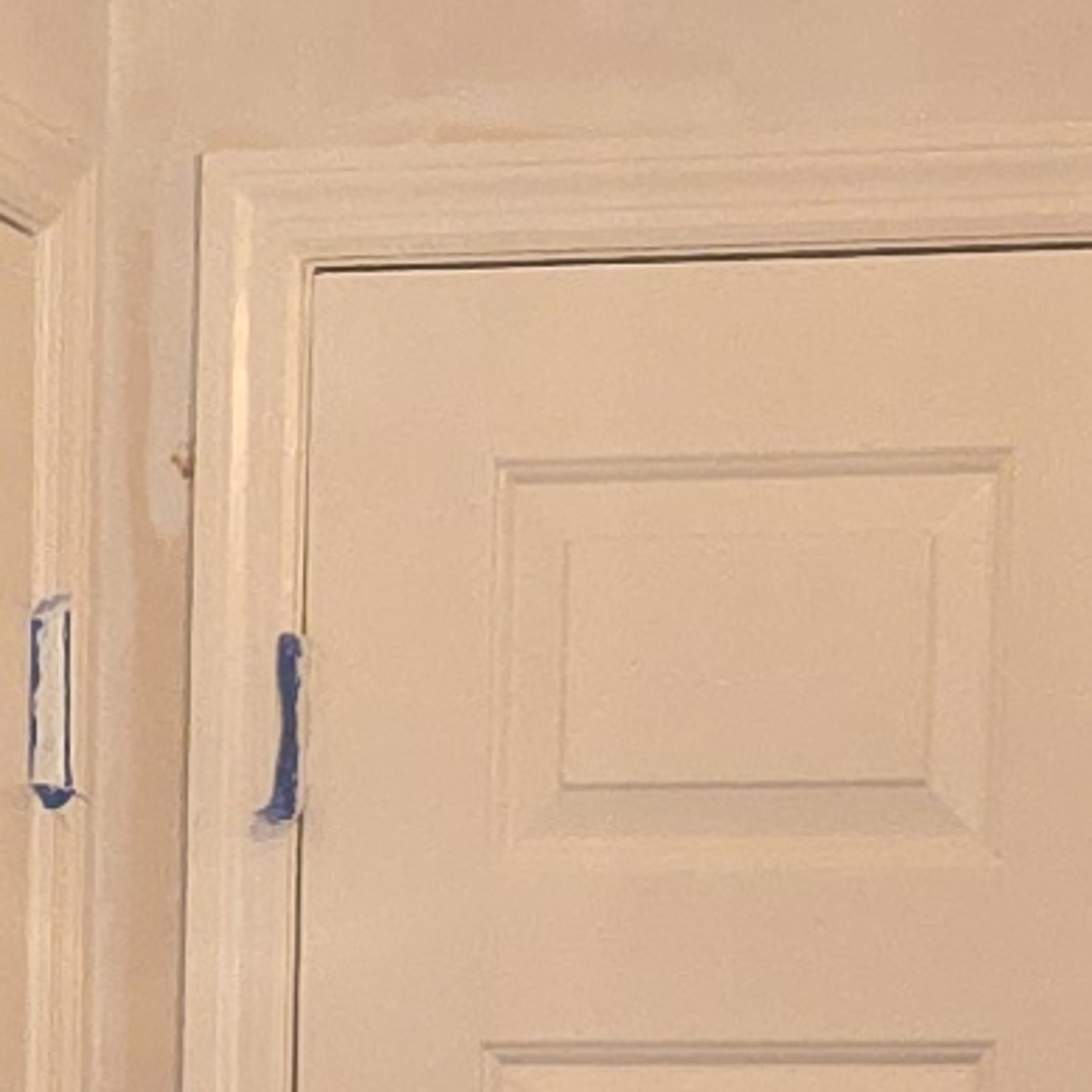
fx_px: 7459
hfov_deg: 8.3
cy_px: 2366
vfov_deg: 7.9
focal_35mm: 209
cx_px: 45
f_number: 1.8
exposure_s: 1/40
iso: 125
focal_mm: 5.4
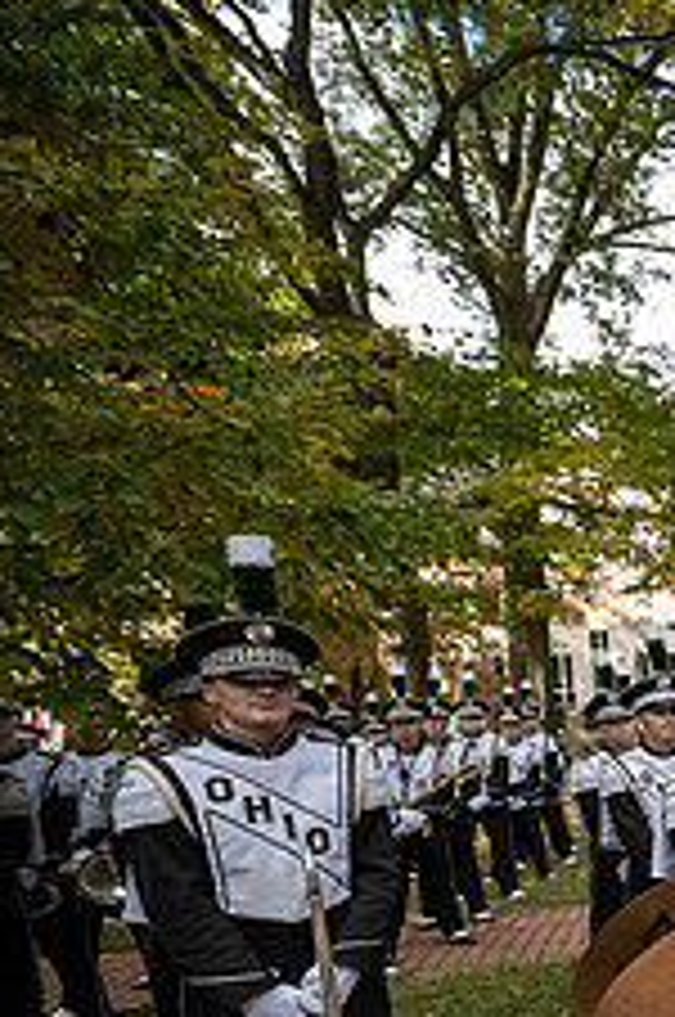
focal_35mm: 36
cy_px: 781
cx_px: 1260
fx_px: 1016
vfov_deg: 50.6
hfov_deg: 21.2
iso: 6400
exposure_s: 1/8000
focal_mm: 14
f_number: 4
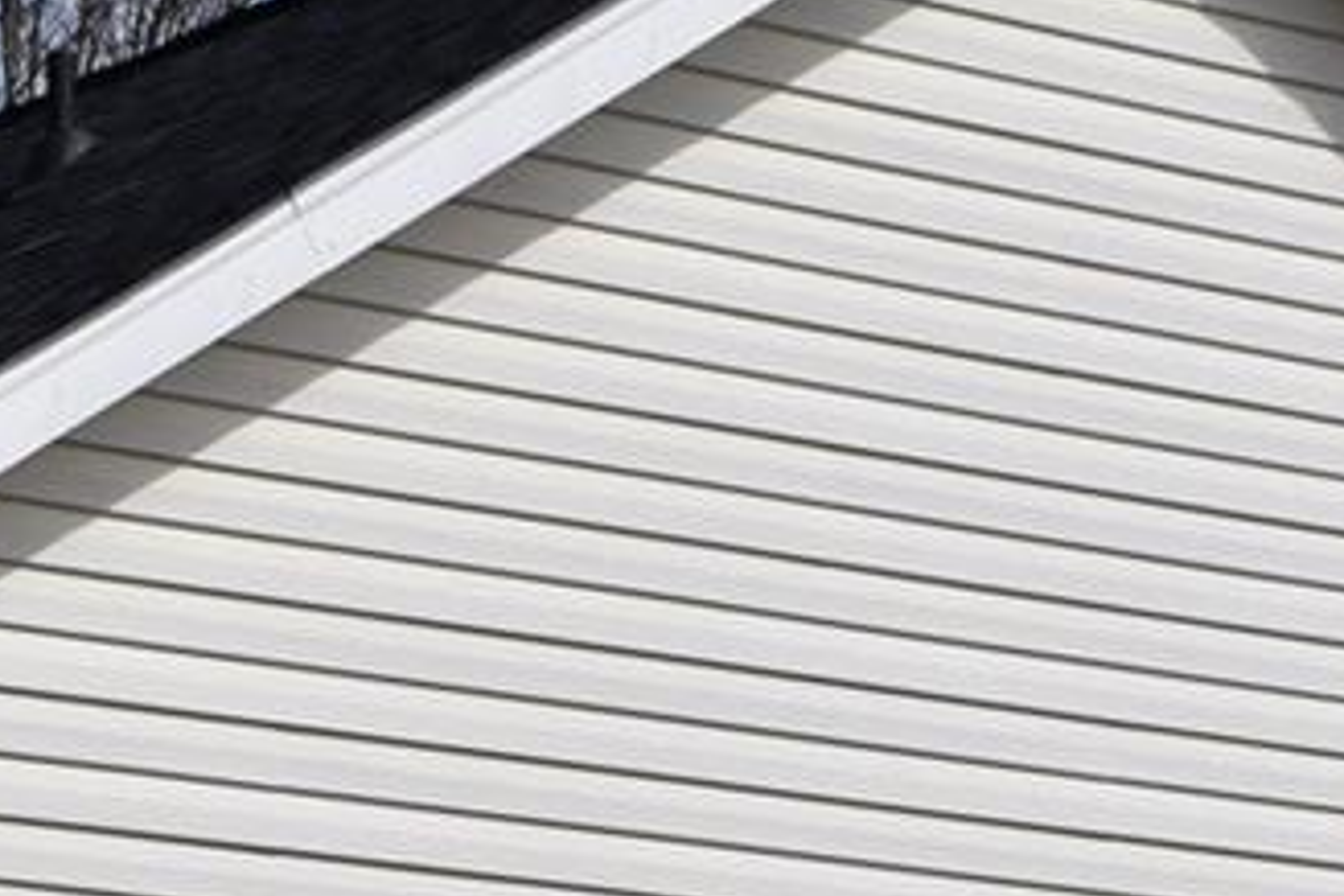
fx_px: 7359
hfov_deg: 10.4
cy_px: 1737
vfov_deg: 6.8
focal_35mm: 197
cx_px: 78
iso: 200
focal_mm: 21
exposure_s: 1/500
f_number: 11
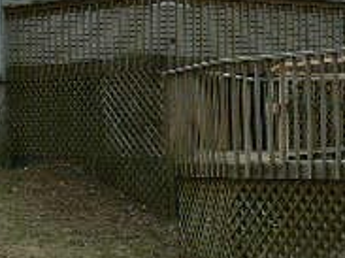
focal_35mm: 126
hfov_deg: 15.6
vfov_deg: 11.7
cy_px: 34
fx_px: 1255
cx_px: 266
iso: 80
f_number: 5.6
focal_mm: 6
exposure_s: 1/200
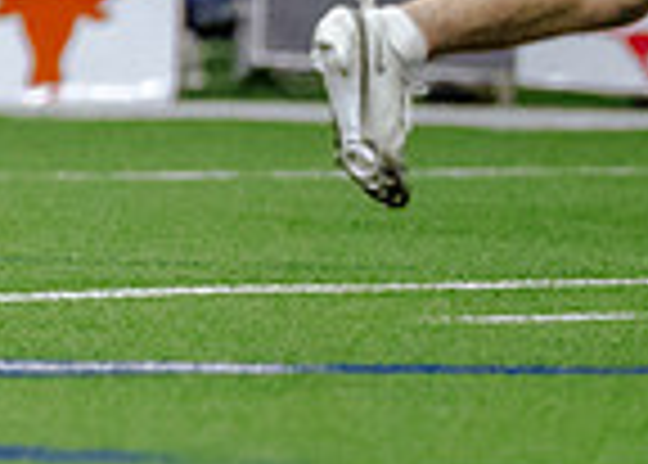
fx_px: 31614
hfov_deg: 1.2
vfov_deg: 0.8
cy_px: -553
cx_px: -675
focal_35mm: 1717
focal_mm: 200
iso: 3200
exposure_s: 1/1250
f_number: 2.8
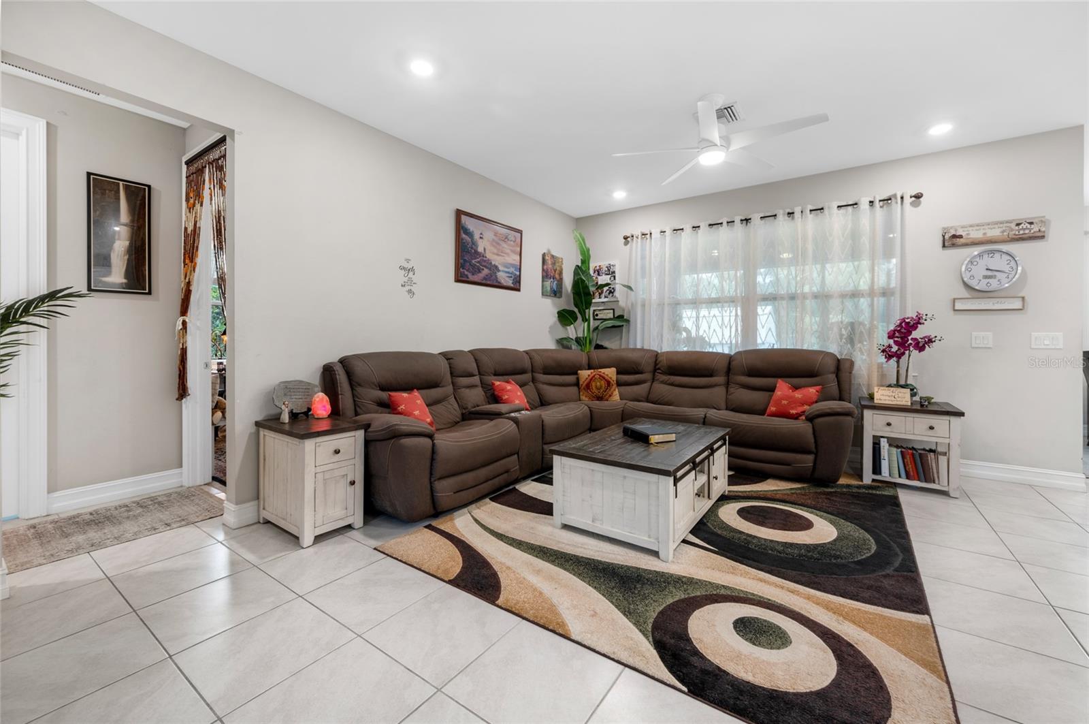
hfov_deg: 104.3
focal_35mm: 14
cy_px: 362
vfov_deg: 81.1
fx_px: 423
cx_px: 544
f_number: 8
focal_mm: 14
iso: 200
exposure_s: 2
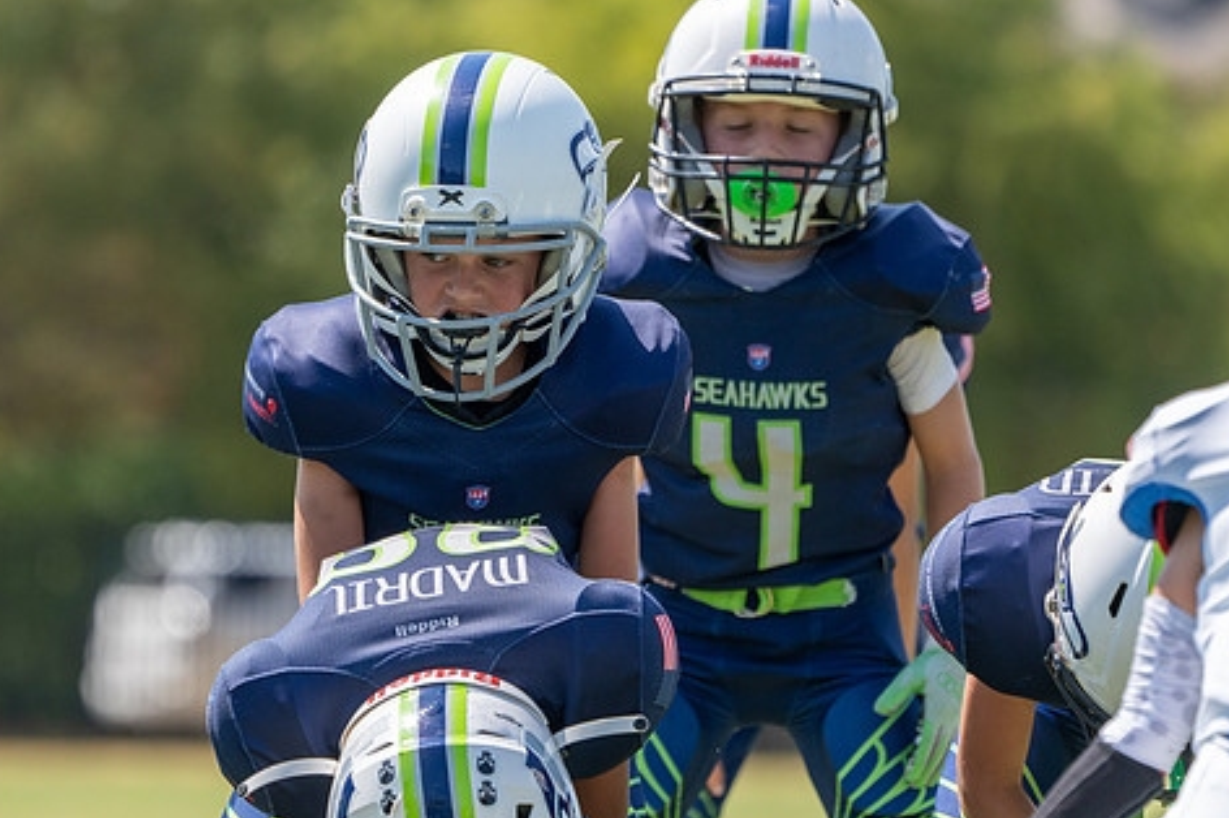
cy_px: 450
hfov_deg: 4.0
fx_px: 17569
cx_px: 587
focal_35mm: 515
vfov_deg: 2.7
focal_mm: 336
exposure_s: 1/1250
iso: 400
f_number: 5.6
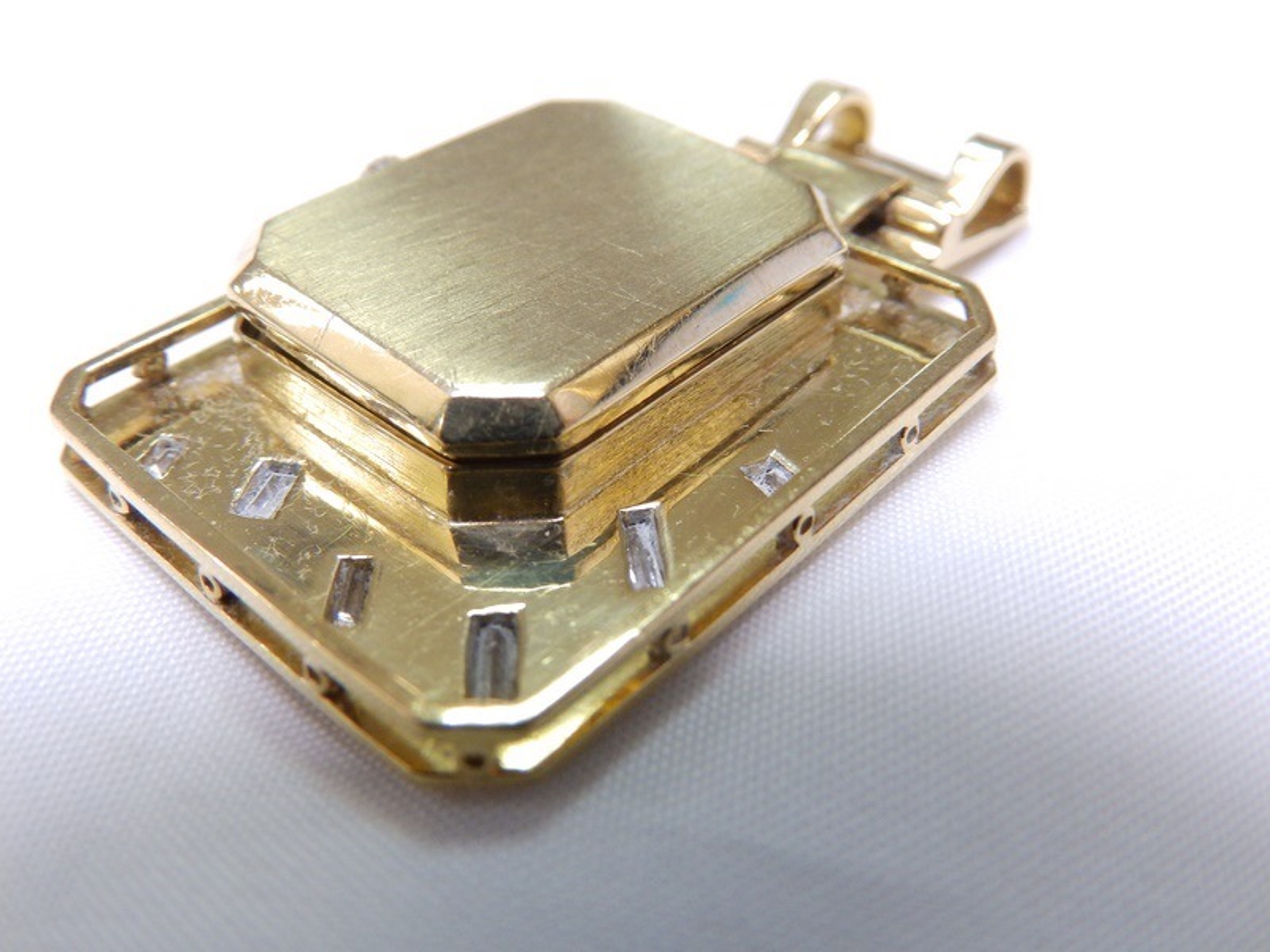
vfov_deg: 44.2
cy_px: 476
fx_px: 1174
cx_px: 635
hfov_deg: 56.8
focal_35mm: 32
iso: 400
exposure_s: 1/30
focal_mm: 5.7
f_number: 3.7
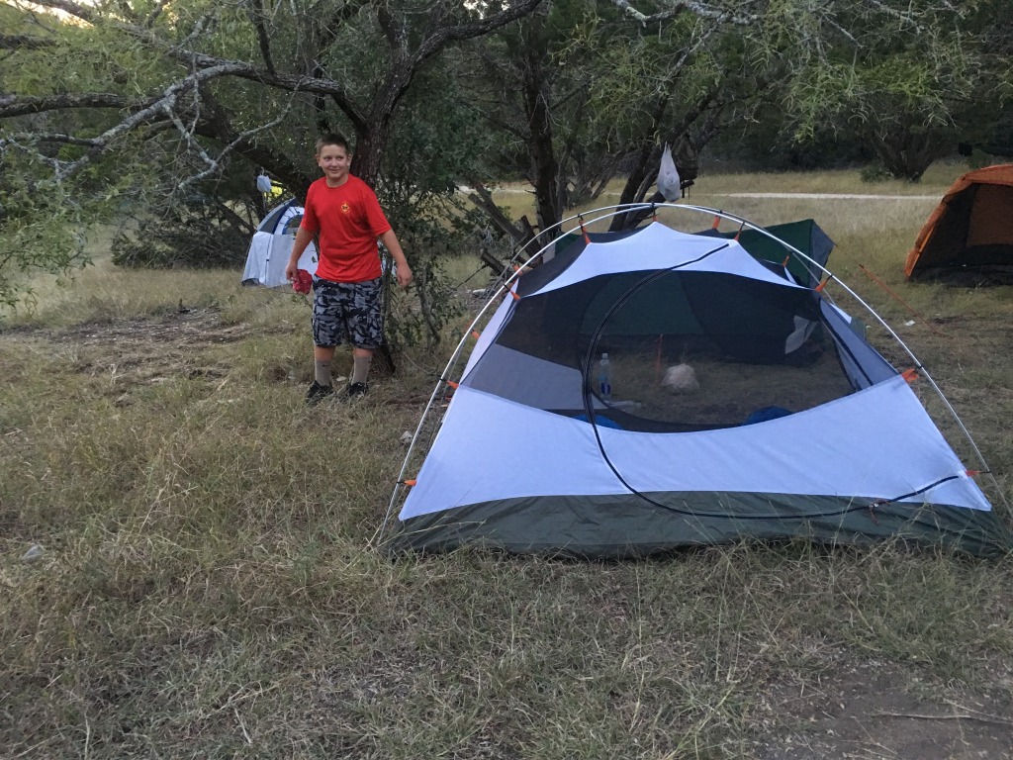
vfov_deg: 48.2
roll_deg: +2.7
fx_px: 849
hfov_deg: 61.7
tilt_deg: -13.4
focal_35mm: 29
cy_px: 380
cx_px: 506
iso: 200
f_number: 2.2
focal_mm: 4.15
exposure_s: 1/30
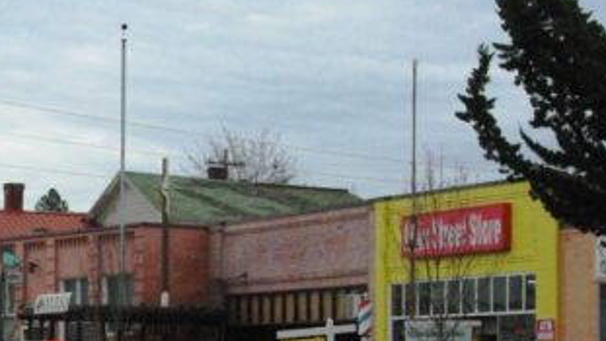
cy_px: 162
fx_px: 1591
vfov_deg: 12.2
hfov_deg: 21.4
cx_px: 158
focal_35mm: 99
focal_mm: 32.5
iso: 1600
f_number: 9.5
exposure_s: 1/1000
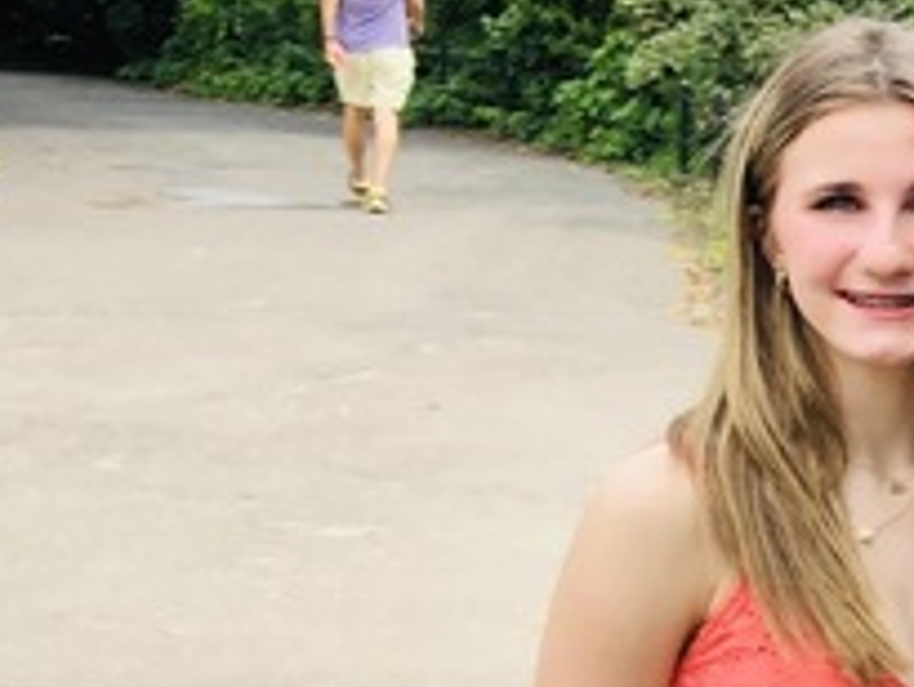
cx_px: 1725
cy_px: 602
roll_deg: -3.3
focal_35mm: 140
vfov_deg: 10.6
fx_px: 3699
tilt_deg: -8.3
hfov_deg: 12.6
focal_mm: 3.99
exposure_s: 1/195
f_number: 1.8
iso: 20
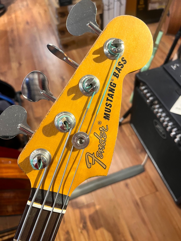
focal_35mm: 26
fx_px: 181
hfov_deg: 53.1
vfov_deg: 67.3
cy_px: 120
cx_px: 90
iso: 250
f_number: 1.6
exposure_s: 1/60
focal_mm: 5.1
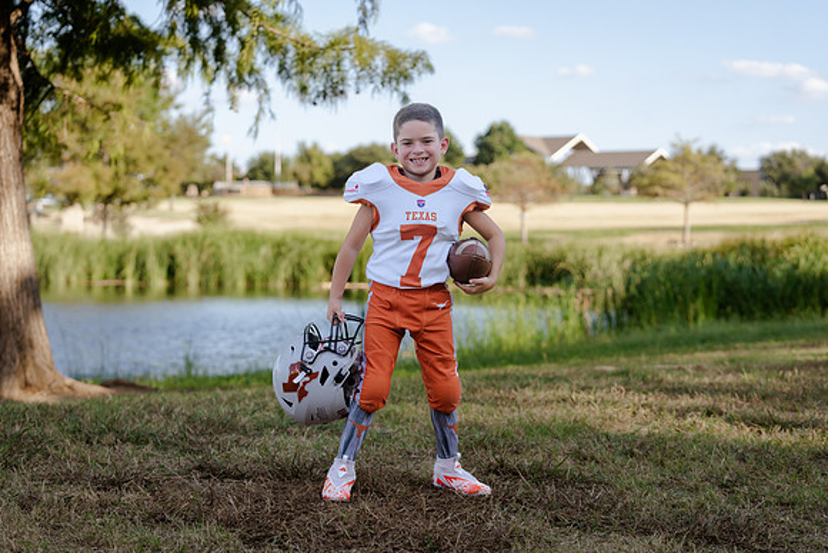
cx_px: 414
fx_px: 1610
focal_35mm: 70
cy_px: 276
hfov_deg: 28.8
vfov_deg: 19.5
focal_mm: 70
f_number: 3.5
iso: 100
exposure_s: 1/320
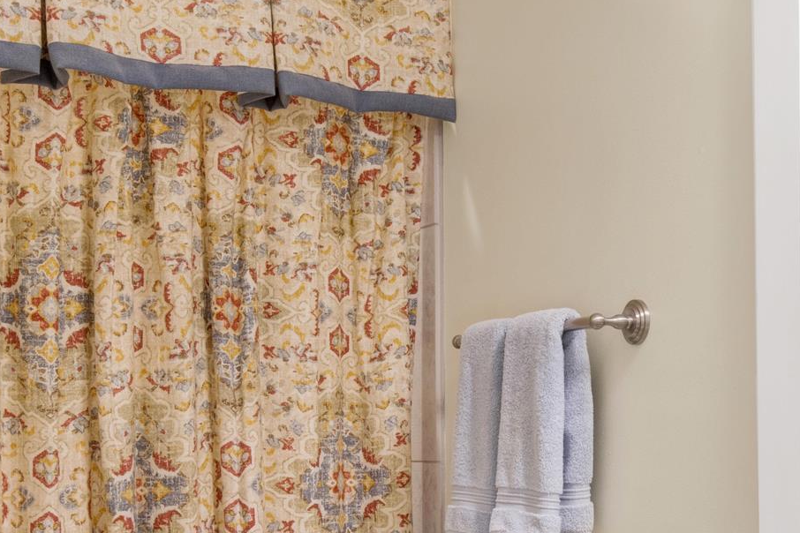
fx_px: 1355
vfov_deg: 22.0
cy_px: 420
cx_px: 562
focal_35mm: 61
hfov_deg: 32.5
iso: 200
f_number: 11
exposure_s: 1/1.67
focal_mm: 18
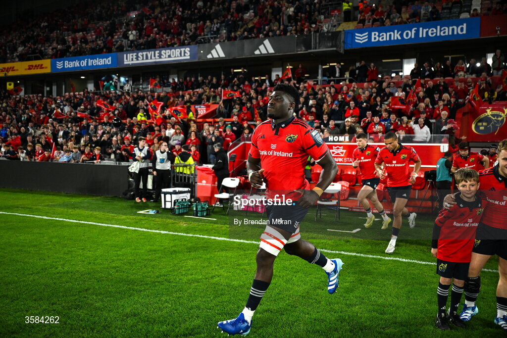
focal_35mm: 32
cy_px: 169
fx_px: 458
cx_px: 254
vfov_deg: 40.5
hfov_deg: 58.0
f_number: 2.8
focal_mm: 32.5
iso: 1600
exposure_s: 1/2000
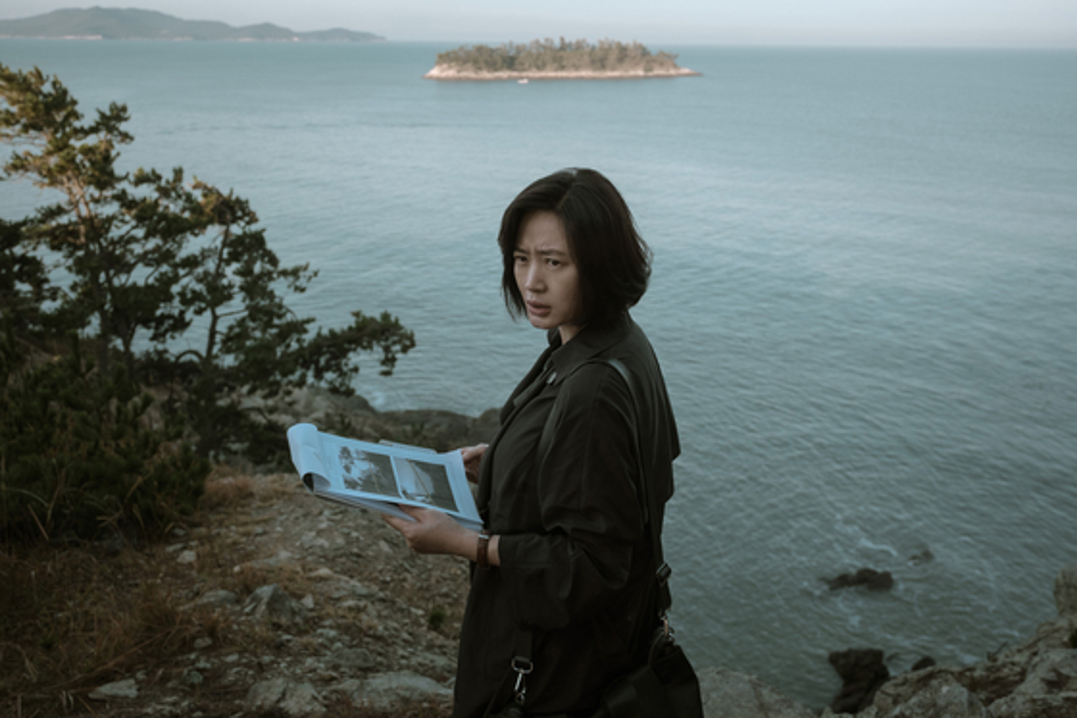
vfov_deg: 41.1
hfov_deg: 58.7
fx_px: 957
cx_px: 538
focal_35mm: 32
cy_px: 359
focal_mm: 21.3
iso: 400
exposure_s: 1/800
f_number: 3.6
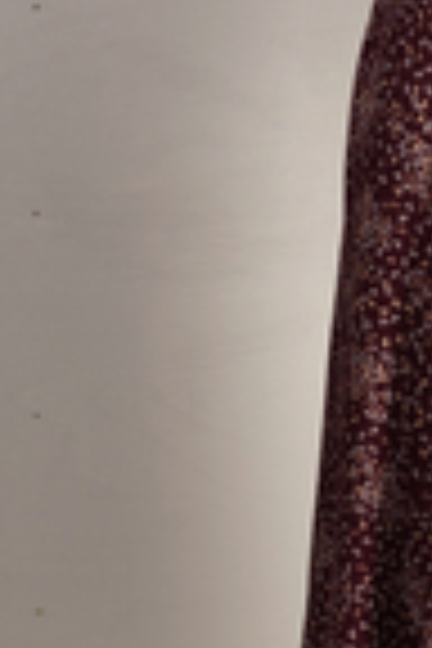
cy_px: 137
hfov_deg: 10.4
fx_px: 2340
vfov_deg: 15.7
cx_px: 515
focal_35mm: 130
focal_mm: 32
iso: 250
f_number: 6.3
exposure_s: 1/20
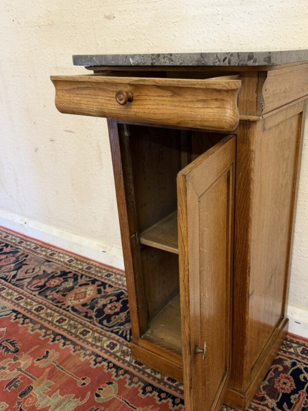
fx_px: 368
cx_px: 187
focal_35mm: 31
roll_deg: +0.5
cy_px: 216
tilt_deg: -24.1
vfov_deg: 58.3
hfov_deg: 45.2
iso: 160
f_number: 1.78
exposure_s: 1/50
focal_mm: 6.76
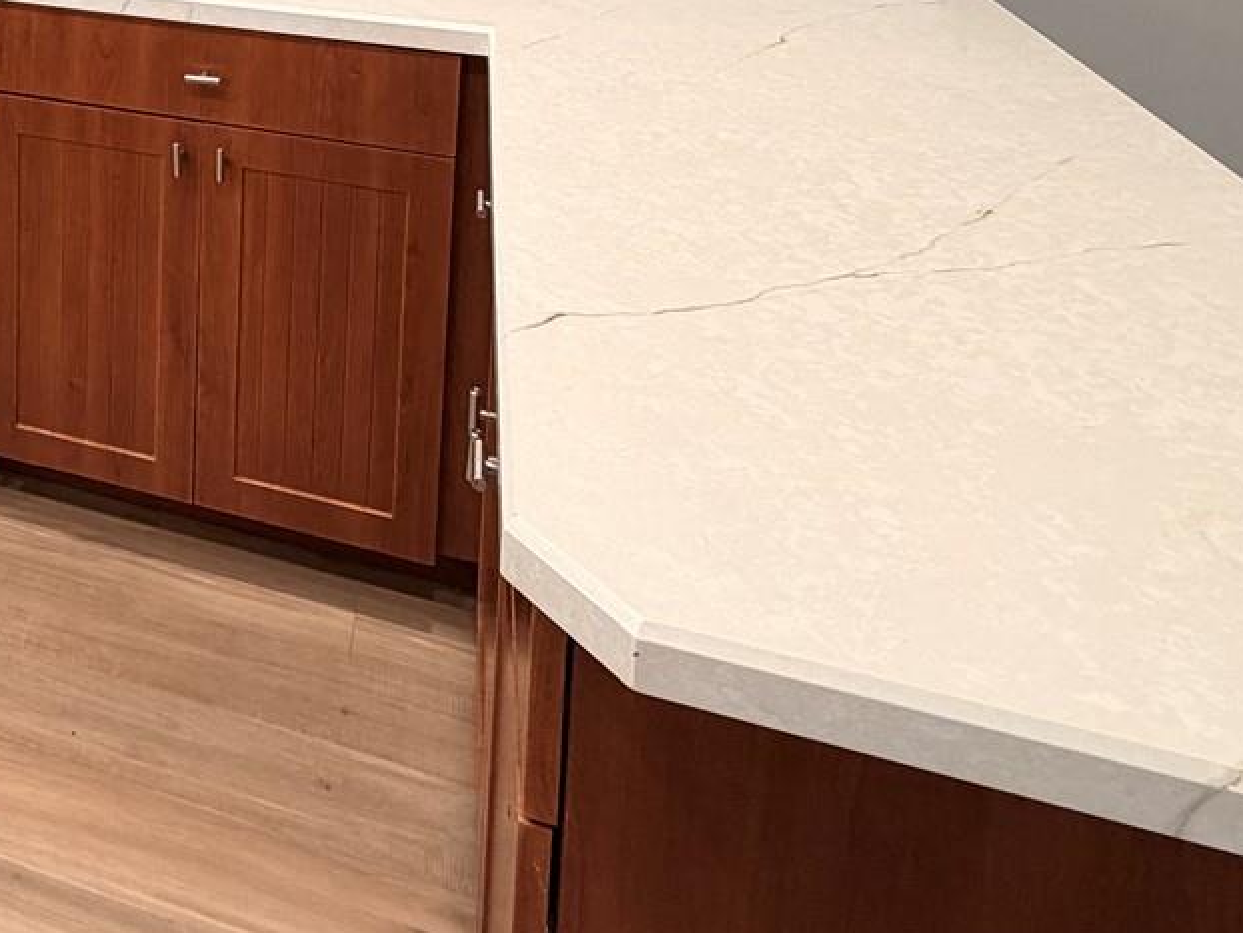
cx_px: -24
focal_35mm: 36
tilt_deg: -6.6
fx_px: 1293
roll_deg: +0.1
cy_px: -214
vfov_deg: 32.2
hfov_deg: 43.4
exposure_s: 1/60
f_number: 2.2
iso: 250
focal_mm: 2.22
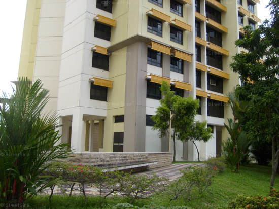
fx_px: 282
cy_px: 104
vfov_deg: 40.7
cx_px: 140
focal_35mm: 35
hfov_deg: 52.6
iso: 80
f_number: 7.1
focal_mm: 5.8
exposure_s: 1/180
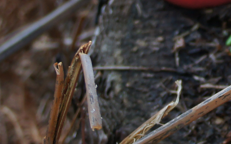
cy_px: -140
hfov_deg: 4.0
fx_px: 3261
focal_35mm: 518
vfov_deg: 2.5
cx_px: 315
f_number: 4.5
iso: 500
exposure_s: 1/160
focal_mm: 70
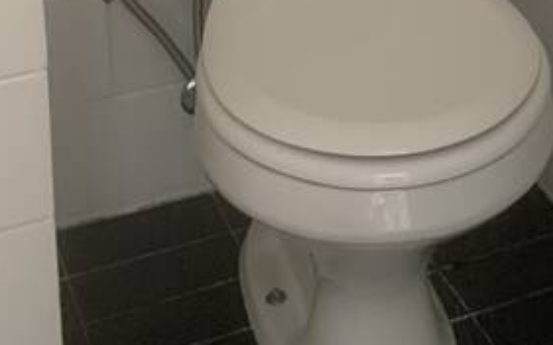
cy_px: -414
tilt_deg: -10.5
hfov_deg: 18.4
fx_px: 1596
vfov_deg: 10.9
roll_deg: -0.3
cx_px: 695
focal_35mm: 106
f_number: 1.8
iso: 320
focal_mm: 4.25
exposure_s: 1/60
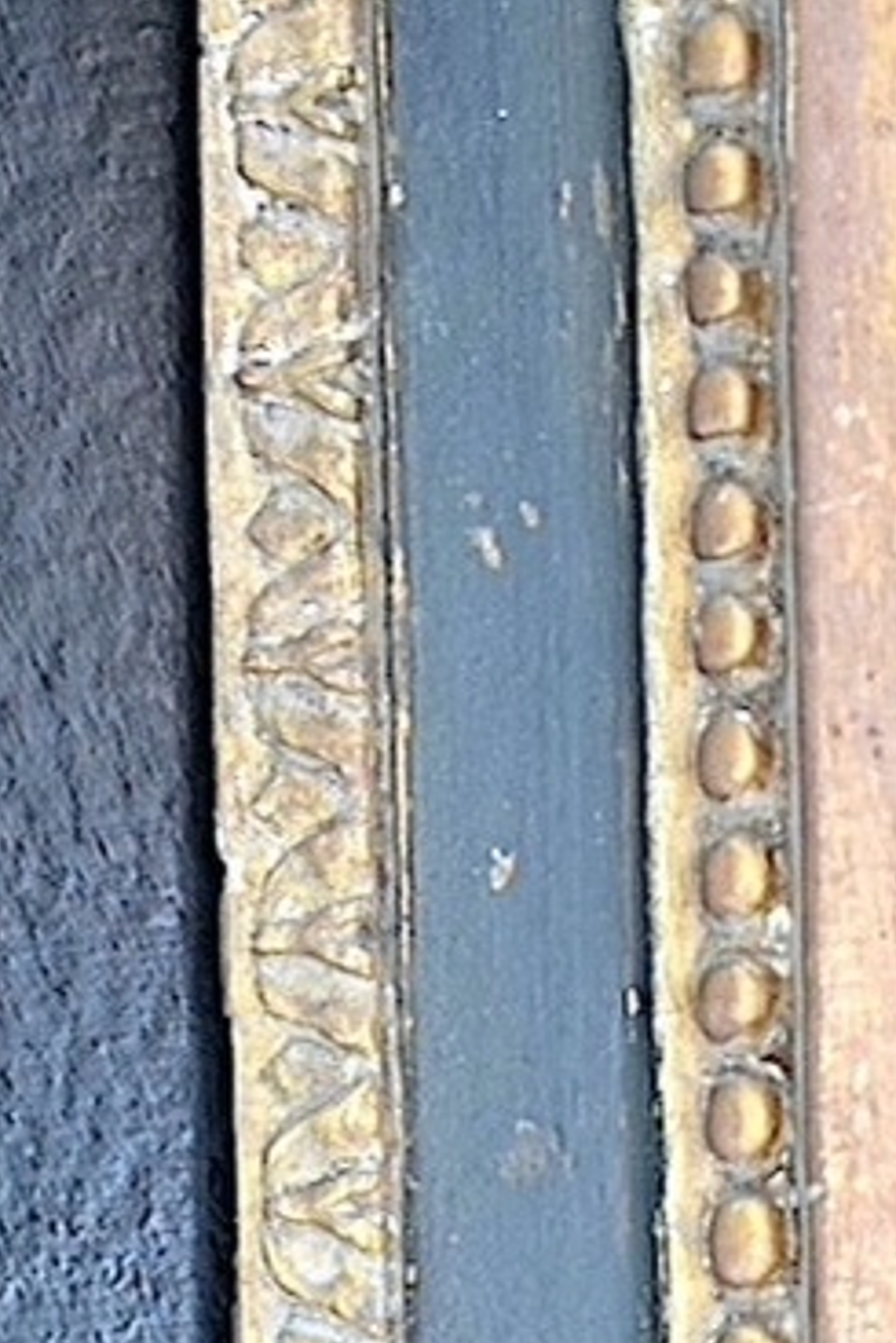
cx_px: 139
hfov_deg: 8.7
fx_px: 5855
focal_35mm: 157
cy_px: 1164
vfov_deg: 13.0
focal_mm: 32
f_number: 4.5
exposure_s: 1/60
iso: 1800
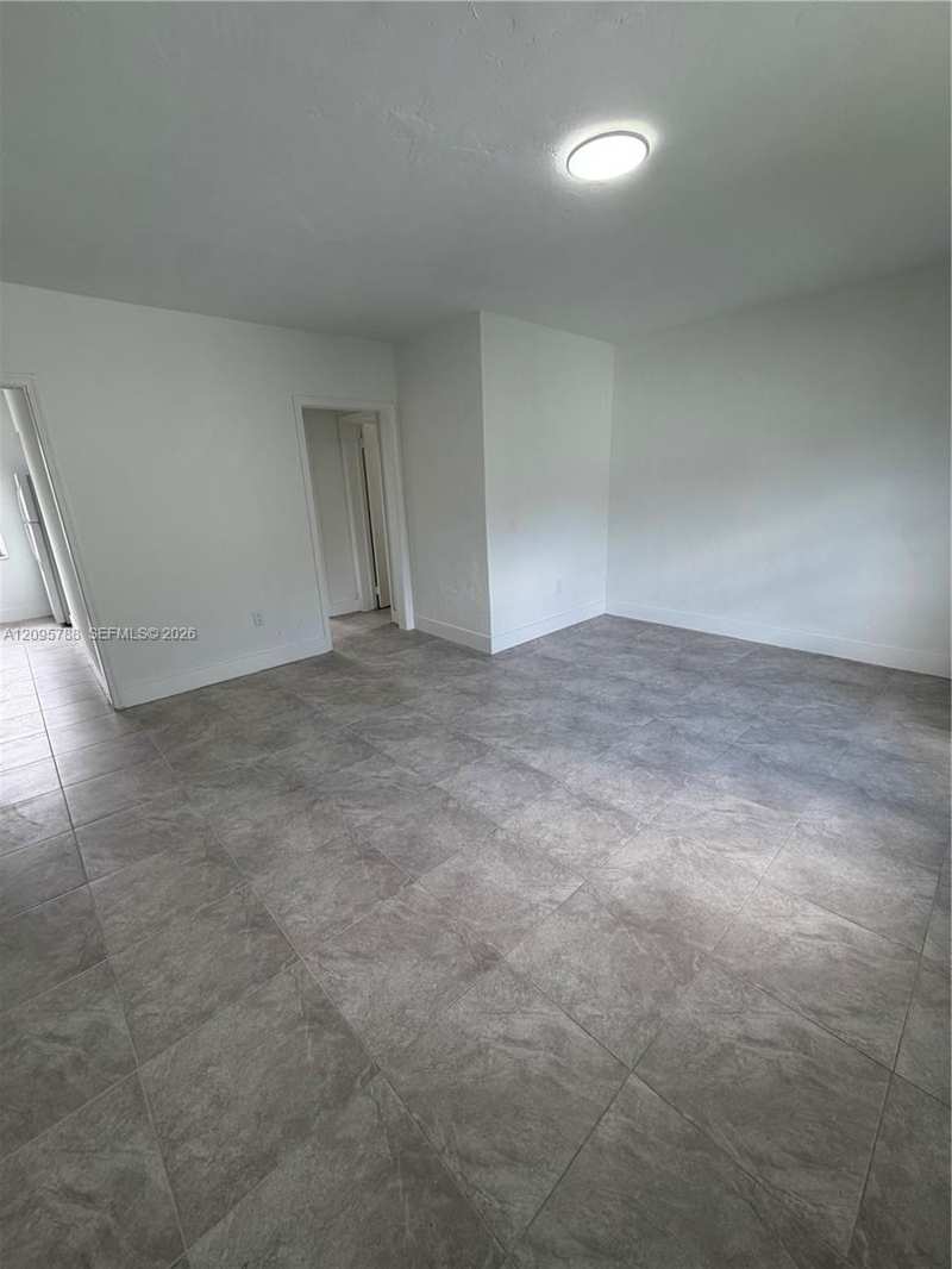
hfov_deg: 85.7
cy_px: 634
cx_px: 476
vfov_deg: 102.1
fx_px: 513
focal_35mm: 14
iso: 80
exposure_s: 1/121
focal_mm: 2.22
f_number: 2.2
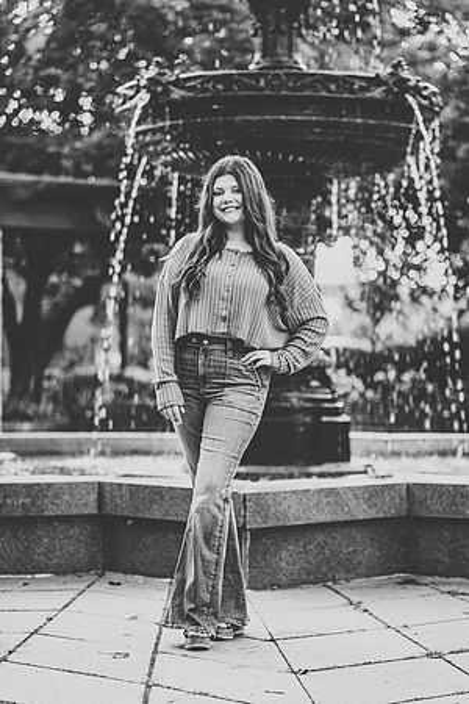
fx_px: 1993
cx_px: 234
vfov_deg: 20.0
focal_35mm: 102
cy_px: 352
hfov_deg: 13.4
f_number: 2.8
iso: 400
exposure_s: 1/125
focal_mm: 102
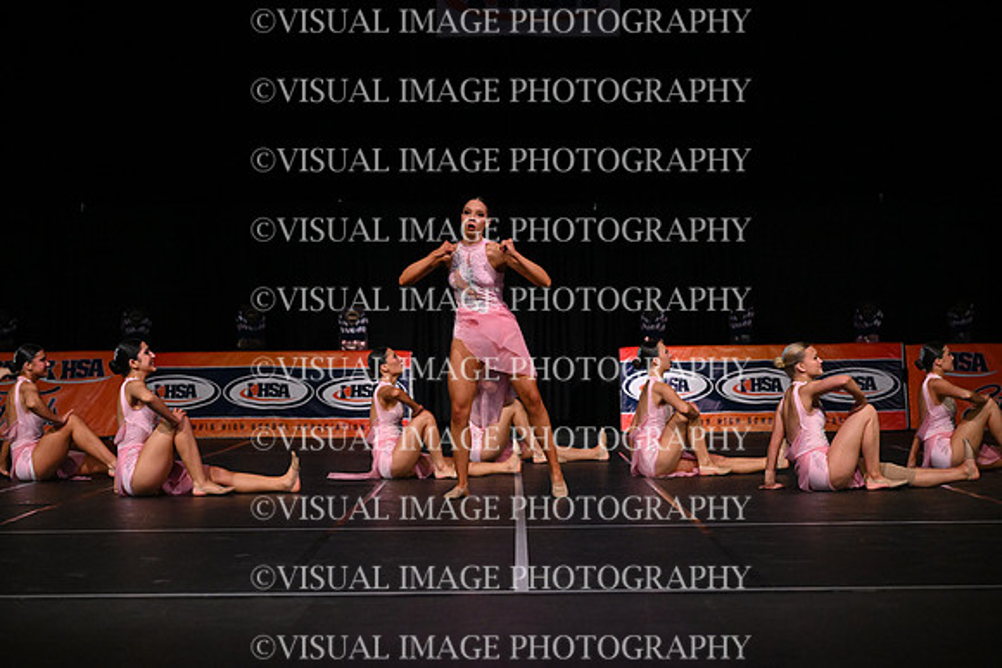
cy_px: 334
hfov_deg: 23.6
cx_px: 501
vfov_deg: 15.9
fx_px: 2394
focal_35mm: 86
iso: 8000
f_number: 4
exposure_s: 1/1000
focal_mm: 86
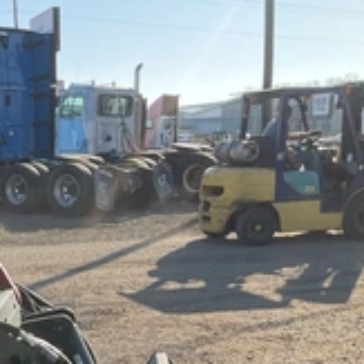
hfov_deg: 25.1
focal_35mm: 63
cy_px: 322
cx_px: -51
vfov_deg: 26.5
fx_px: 749
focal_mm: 3
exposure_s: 1/792
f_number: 1.8
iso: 25
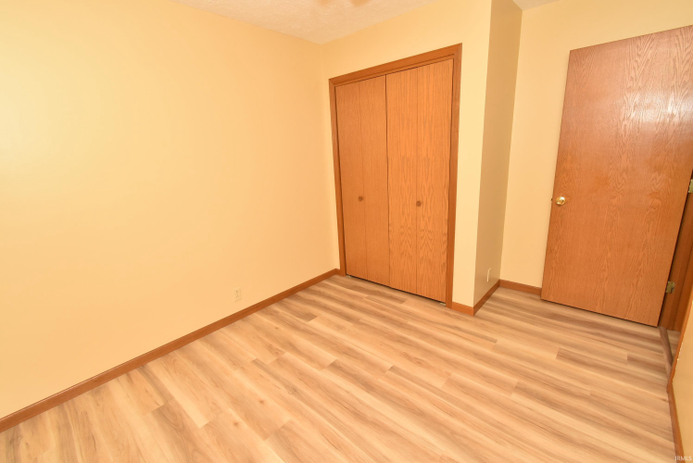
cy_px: 232
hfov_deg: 100.3
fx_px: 289
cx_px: 346
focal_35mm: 15
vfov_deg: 77.4
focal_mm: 10
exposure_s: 1/100
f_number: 10
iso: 400
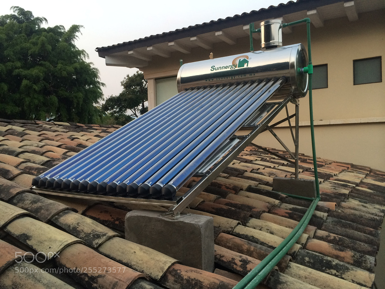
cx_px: 192
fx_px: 334
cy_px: 144
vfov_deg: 46.8
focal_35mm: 30
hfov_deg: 60.0
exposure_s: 1/30
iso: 50
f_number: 2.2
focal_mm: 4.12
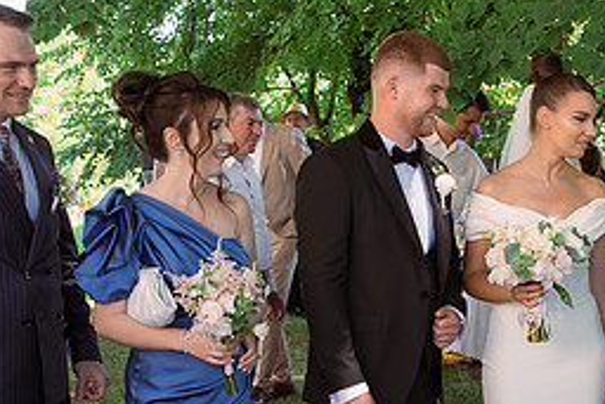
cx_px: 443
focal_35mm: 61
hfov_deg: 32.3
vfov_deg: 22.2
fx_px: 1026
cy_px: 257
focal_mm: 24
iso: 320
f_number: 3.2
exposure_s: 1/200
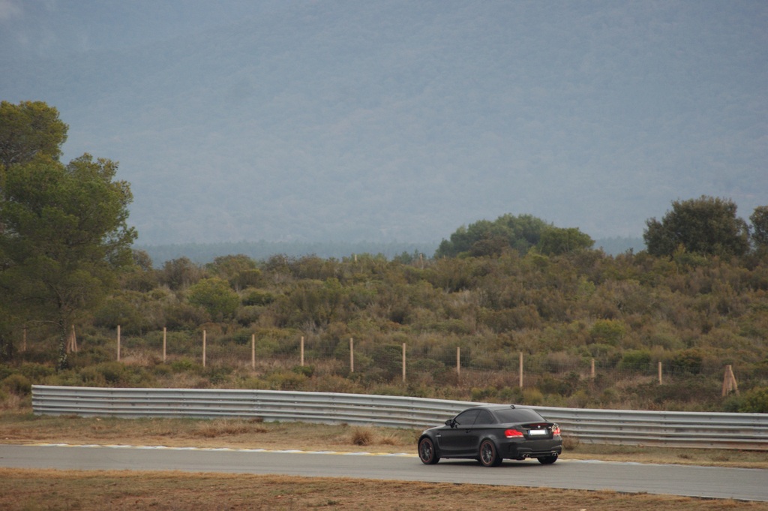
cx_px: 384
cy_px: 256
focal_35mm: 300
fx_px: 6395
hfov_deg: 6.9
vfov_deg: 4.6
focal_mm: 200
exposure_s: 1/250
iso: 400
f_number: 5.6
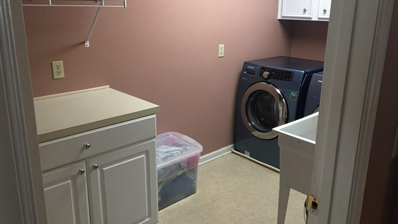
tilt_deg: -15.9
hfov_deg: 61.0
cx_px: 199
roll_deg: -0.3
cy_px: 103
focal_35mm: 32
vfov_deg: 36.7
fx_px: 338
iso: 160
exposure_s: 1/30
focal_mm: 4.15
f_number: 2.2
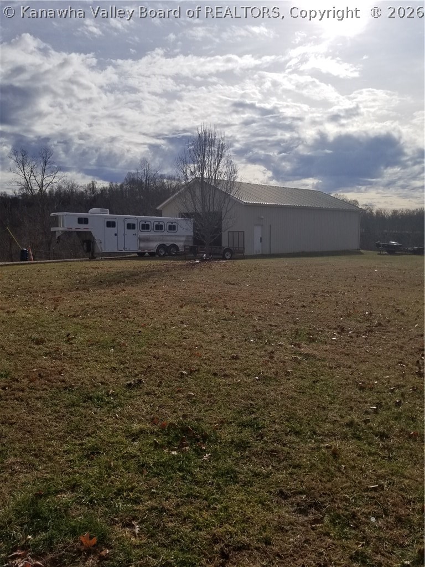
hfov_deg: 53.1
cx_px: 212
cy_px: 284
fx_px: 426
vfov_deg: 67.3
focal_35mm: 26
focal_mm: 4.25
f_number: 1.7
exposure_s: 1/10176
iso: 50
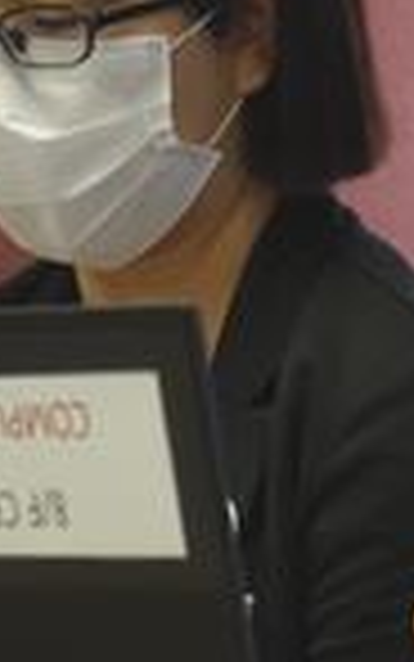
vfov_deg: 6.2
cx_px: 819
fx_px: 6132
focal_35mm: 340
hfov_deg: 3.8
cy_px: 70
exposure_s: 1/80
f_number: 2.8
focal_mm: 25.7
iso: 640
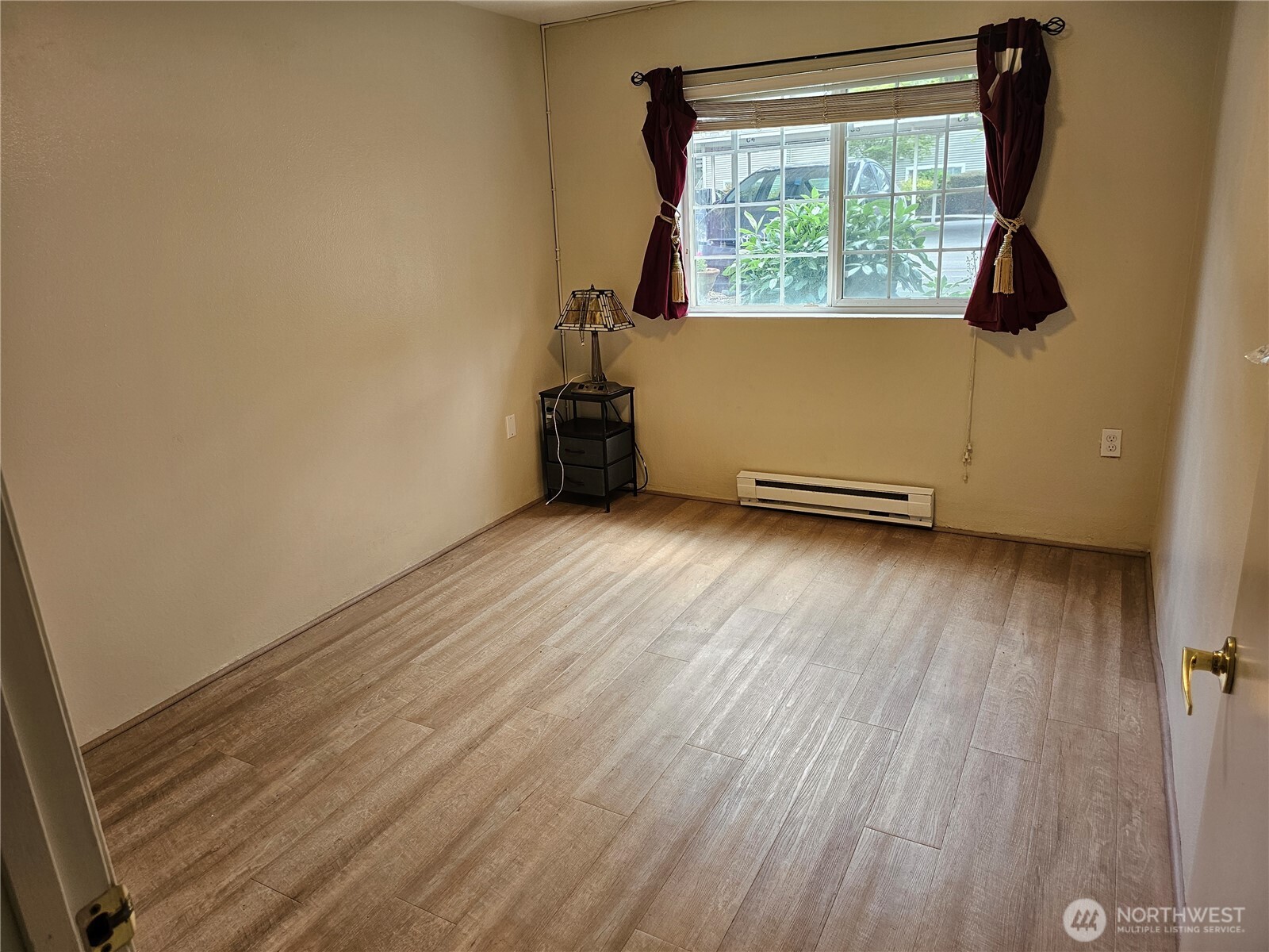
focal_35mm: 23
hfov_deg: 73.9
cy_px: 476
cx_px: 634
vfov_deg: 58.9
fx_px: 843
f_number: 1.7
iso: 100
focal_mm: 6.3
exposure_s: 1/120
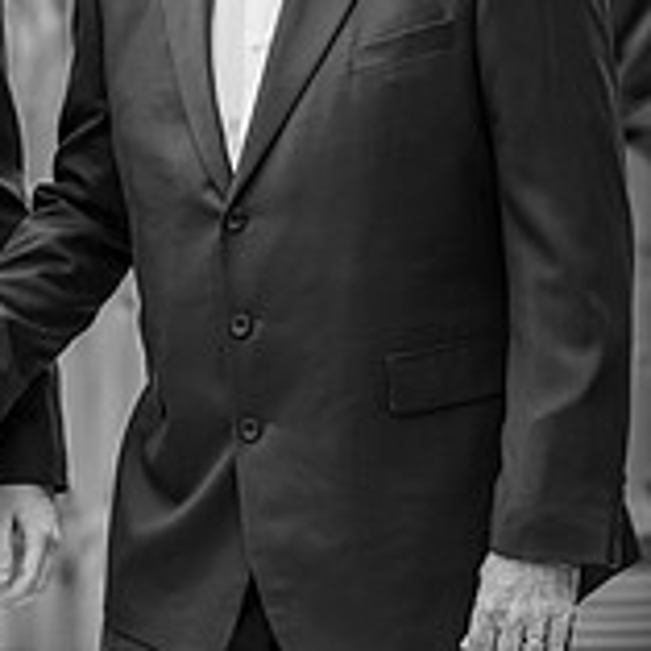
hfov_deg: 8.4
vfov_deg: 8.5
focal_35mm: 207
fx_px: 4404
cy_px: 294
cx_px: 93
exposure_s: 1/400
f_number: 2.5
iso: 100
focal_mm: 85
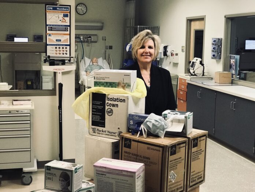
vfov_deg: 25.7
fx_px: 420
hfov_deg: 33.8
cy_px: 96
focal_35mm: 57
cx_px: 128
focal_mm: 6.6
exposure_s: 1/60
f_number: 2.8
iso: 160
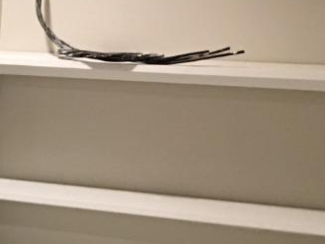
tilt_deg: -10.9
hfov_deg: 13.9
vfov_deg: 11.6
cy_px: 221
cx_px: -252
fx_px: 1193
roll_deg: -1.4
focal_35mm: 127
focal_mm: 4.15
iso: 64
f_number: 2.2
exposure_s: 1/15
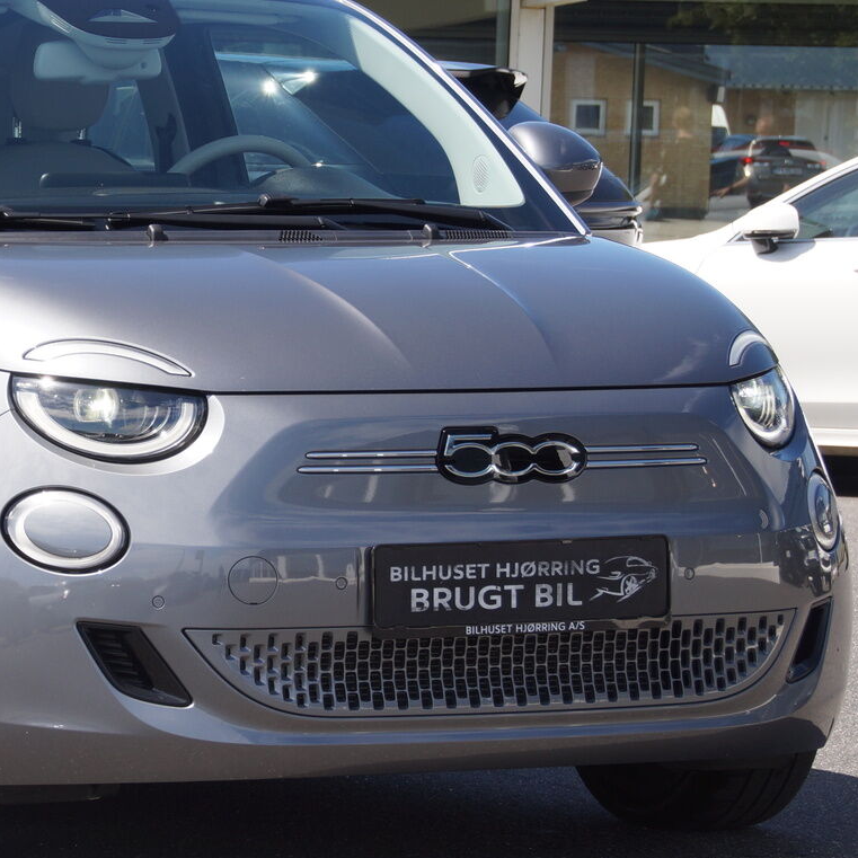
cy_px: 405
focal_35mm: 193
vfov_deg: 9.1
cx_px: 104
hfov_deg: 9.0
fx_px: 5412
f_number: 8
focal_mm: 60
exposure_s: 1/200
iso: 100
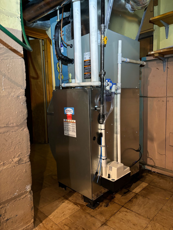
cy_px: 115
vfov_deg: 67.3
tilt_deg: -6.2
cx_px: 86
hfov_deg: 53.1
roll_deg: +0.9
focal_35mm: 26
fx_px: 173
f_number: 1.6
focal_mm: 5.96
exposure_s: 1/30
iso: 640
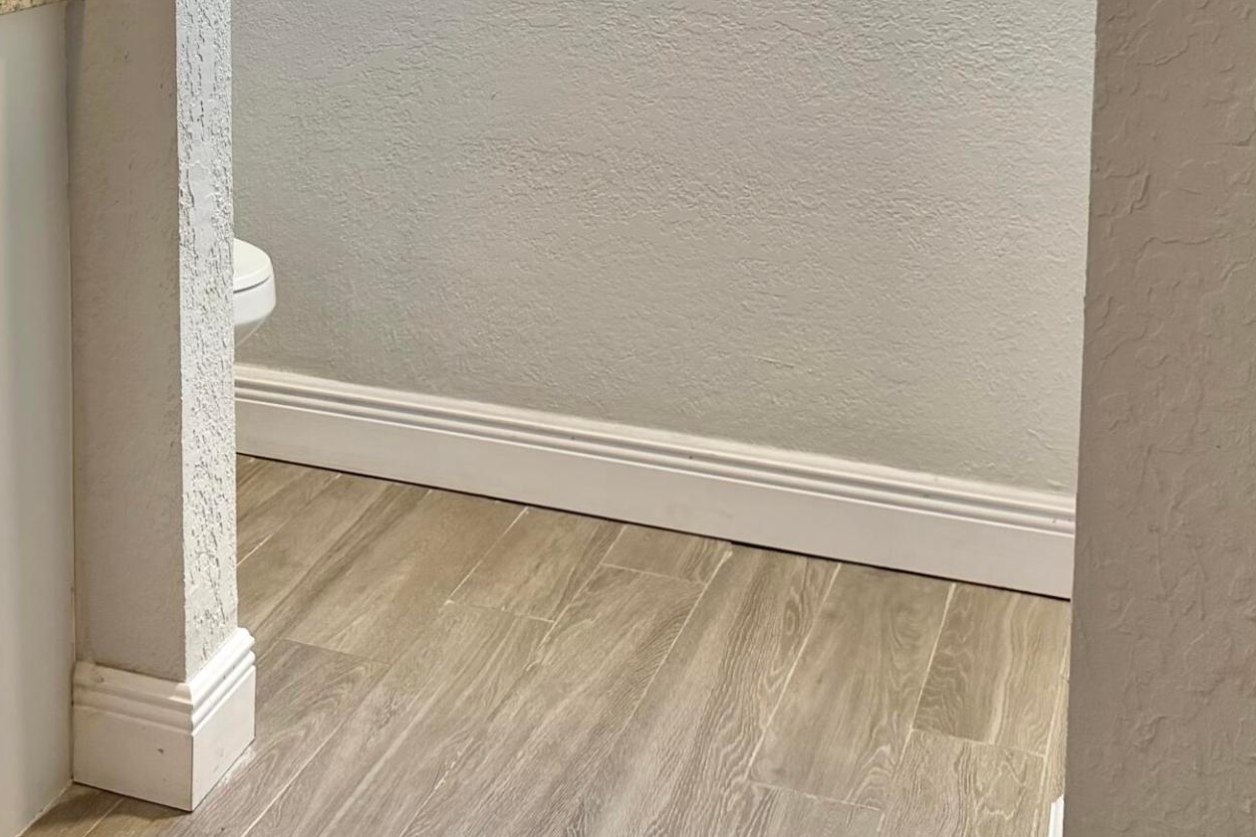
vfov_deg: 22.7
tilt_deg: -8.3
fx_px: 1989
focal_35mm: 57
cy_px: -25
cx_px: 273
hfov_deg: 34.1
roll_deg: +0.5
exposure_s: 1/122
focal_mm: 6.76
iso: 200
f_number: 1.78
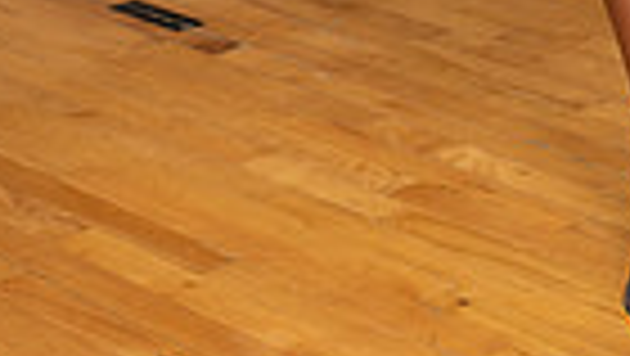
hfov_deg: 13.7
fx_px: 2591
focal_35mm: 155
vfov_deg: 7.2
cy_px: -590
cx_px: 612
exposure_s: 1/250
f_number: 7.1
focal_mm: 46
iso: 320
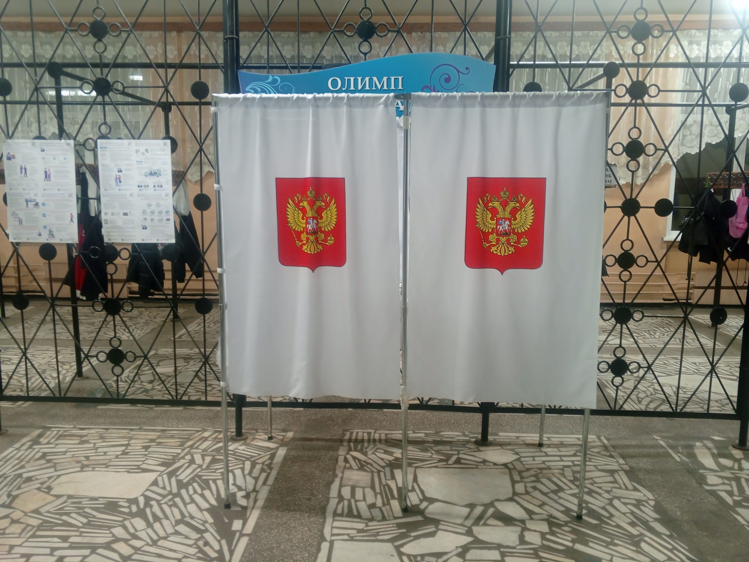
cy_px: 281
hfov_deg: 65.3
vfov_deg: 51.4
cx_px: 374
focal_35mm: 27
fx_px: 584
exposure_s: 1/20
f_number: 1.6
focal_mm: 4.09
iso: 775
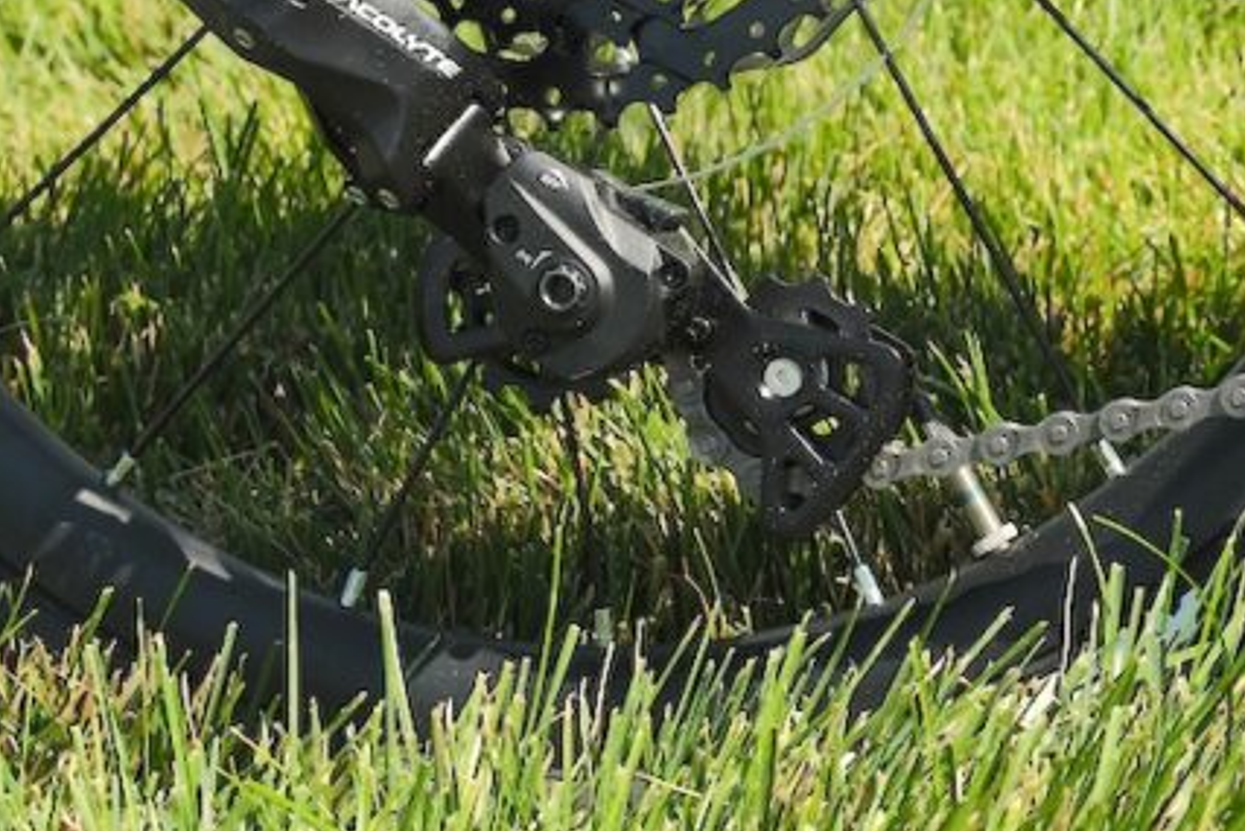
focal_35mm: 108
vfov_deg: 12.4
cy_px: -133
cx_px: 1391
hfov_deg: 18.2
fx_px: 3736
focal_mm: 30
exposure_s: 1/400
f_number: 5.6
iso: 125
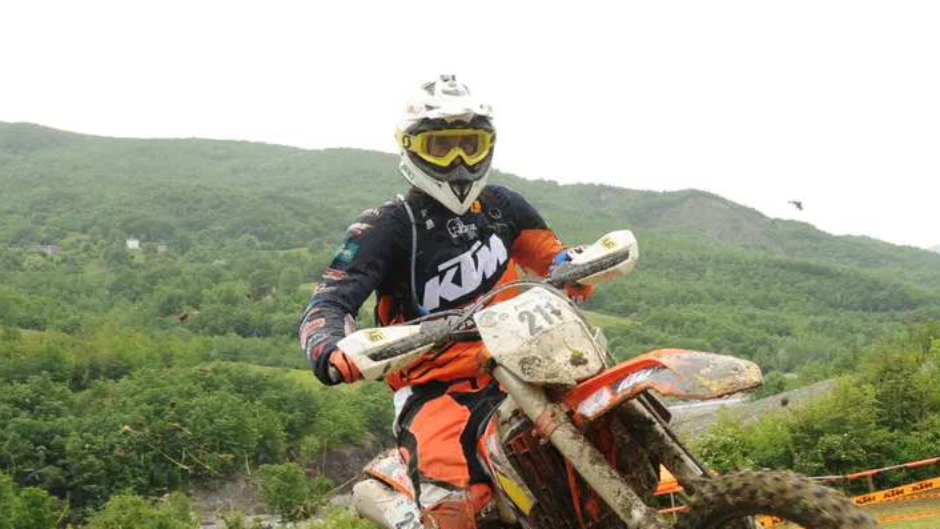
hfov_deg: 41.9
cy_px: 387
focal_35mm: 48
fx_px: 1196
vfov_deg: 24.7
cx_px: 680
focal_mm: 18
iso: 500
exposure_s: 1/800
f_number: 5.6
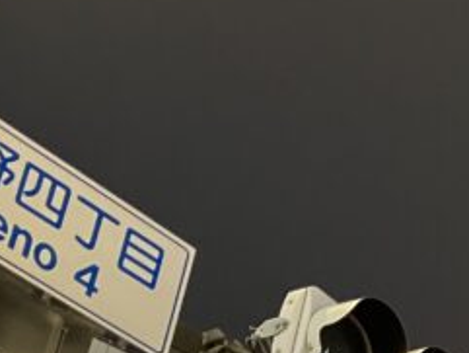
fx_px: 1613
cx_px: 950
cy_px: 564
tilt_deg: +28.1
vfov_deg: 11.8
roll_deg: +1.4
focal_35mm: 119
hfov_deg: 13.9
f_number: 1.8
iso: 320
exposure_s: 1/33
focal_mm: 3.99
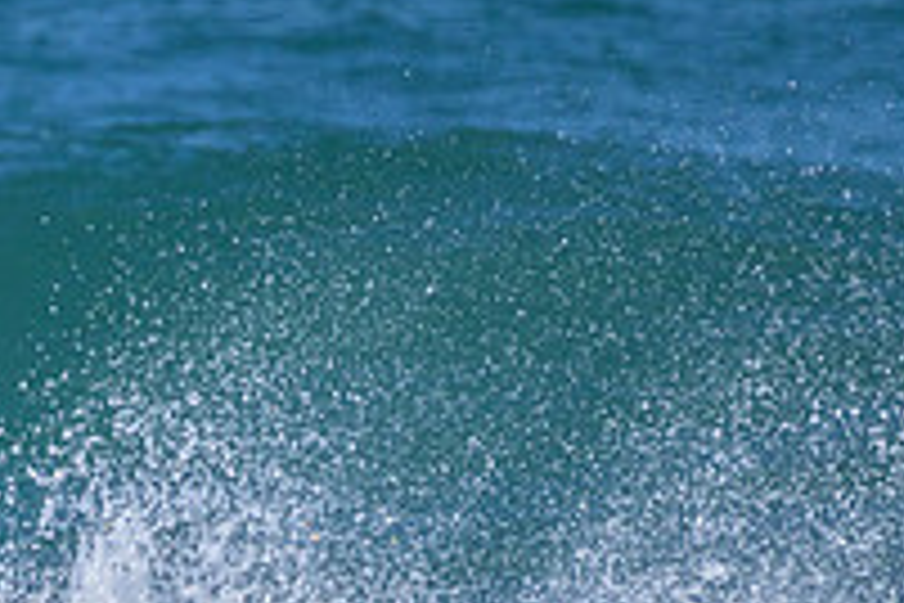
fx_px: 57927
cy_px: 844
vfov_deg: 0.6
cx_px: -103
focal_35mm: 2307
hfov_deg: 0.9
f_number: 11
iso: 1000
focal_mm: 800
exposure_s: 1/2000
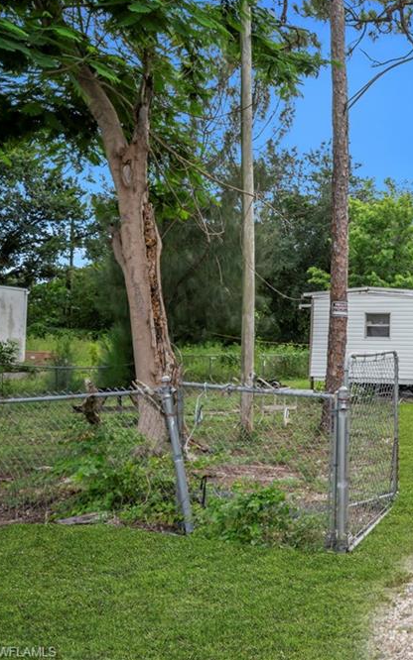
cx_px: 495
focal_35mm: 47
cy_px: 323
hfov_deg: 24.8
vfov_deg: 42.7
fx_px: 847
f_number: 7.1
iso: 100
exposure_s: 1/200
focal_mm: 20
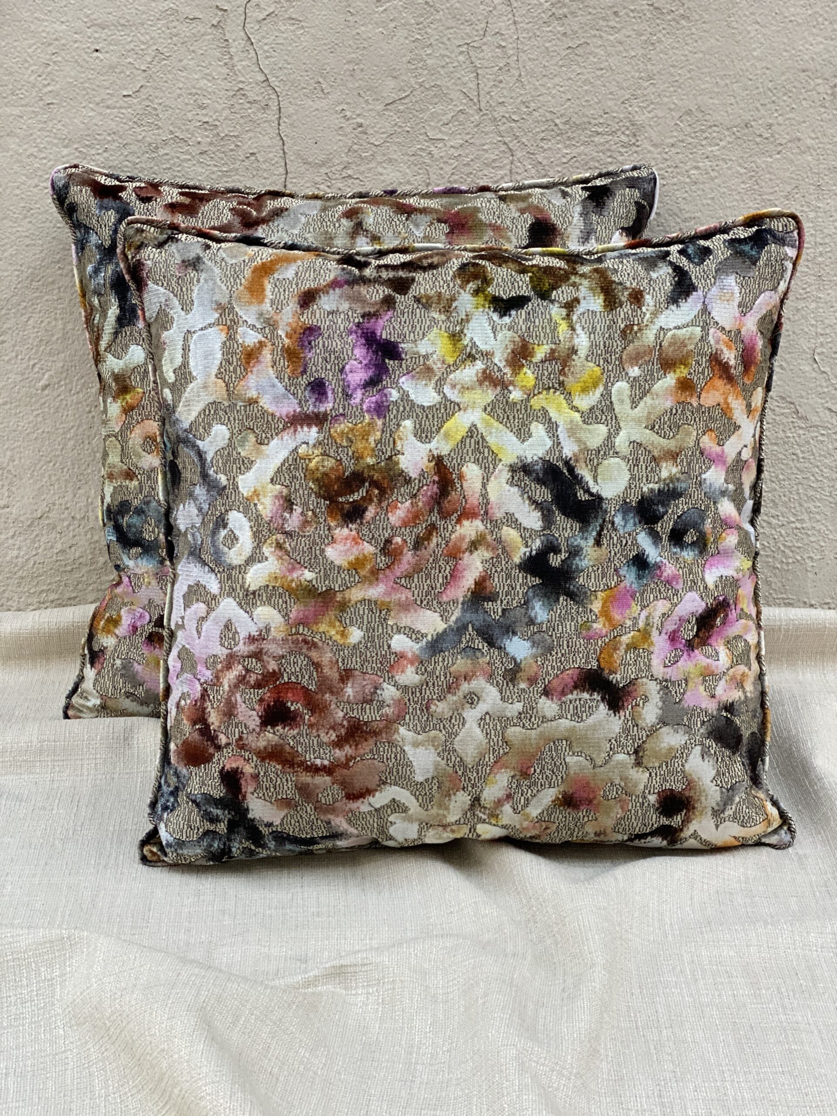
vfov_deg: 36.8
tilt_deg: -19.2
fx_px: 1676
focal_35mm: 52
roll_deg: -0.5
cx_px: 418
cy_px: 558
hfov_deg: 28.0
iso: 250
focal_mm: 6
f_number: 2
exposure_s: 1/87
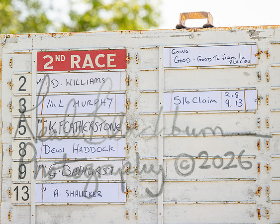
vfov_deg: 6.9
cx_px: 121
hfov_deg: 8.6
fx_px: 1867
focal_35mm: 225
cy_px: 112
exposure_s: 1/2000
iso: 200
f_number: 4
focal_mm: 200
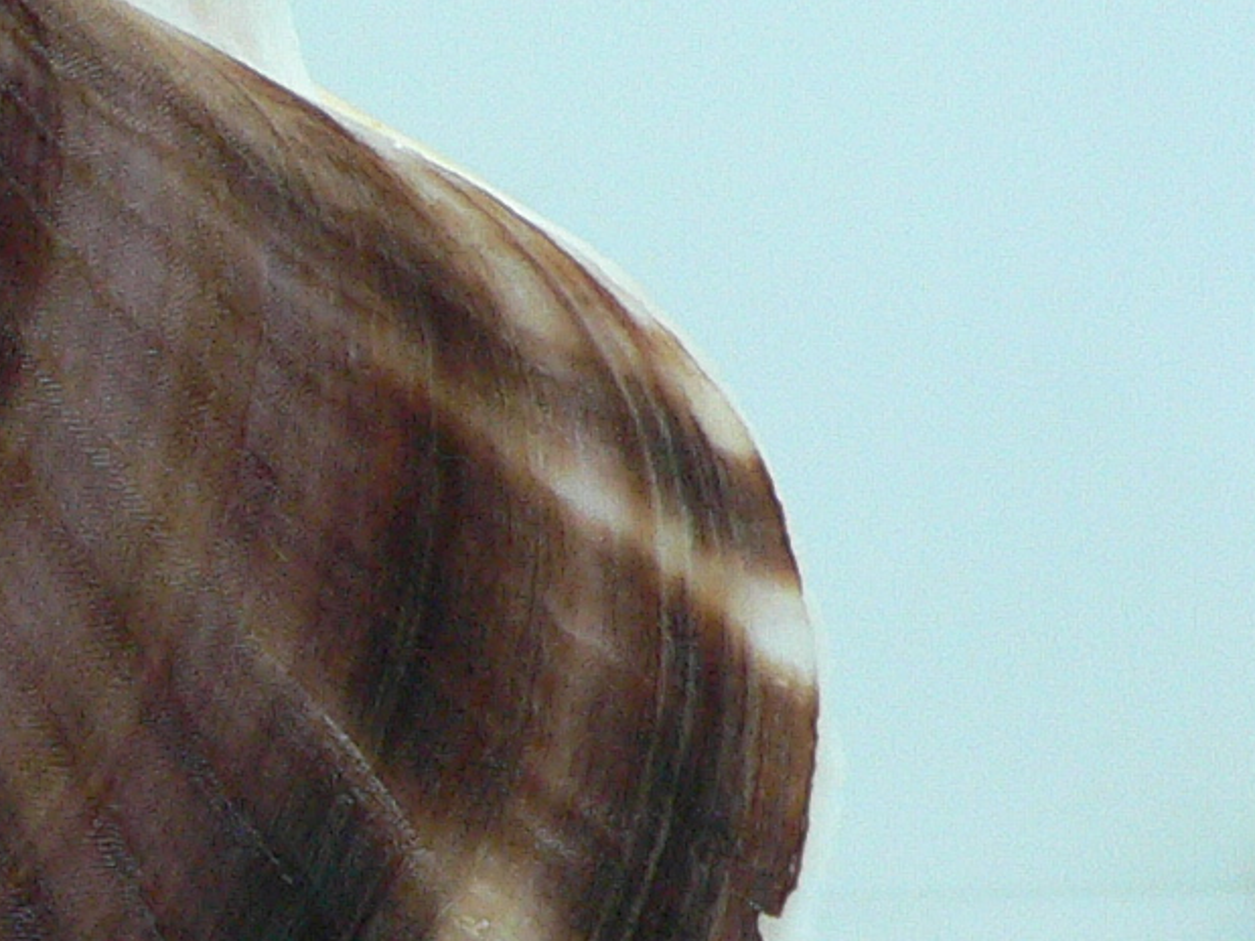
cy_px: 673
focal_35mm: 114
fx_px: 4132
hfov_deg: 15.8
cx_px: -633
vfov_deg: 13.0
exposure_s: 1/60
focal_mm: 4.6
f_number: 2.8
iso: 200
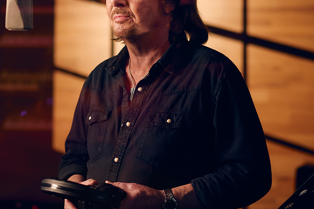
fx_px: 1055
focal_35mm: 121
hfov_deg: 16.9
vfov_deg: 11.3
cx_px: 141
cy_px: 83
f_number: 2
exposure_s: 1/125
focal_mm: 55
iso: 640
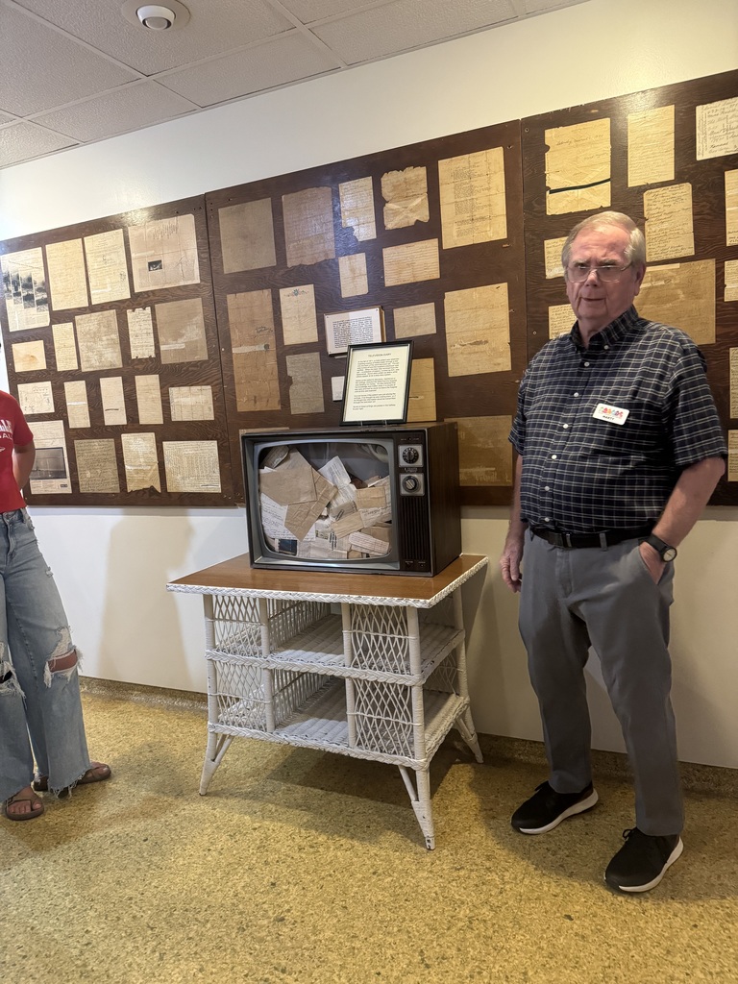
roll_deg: +4.0
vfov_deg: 71.6
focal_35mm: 24
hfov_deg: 56.8
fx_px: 682
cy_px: 492
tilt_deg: -5.6
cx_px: 369
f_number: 1.78
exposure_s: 1/60
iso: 800
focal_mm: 6.76
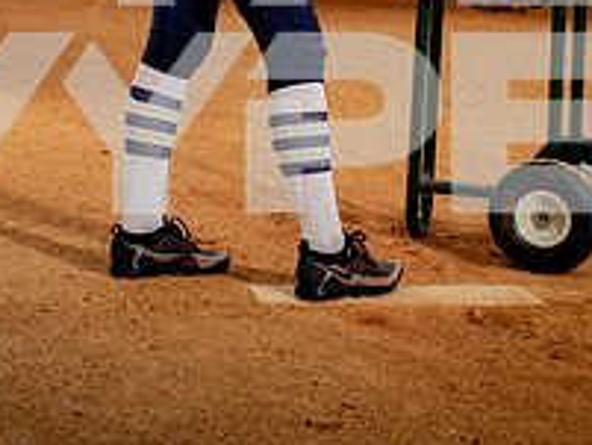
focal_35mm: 99
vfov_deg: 14.5
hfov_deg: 19.8
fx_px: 1694
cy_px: -83
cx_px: 218
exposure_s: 1/250
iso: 500
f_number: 4.5
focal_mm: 46
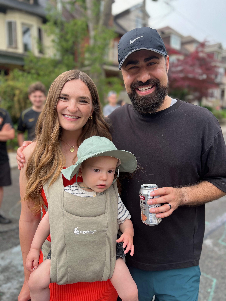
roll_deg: -0.7
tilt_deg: -9.6
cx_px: 113
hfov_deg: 53.1
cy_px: 150
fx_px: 226
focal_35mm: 26
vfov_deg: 67.3
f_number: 1.5
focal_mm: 5.7
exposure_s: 1/345
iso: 50
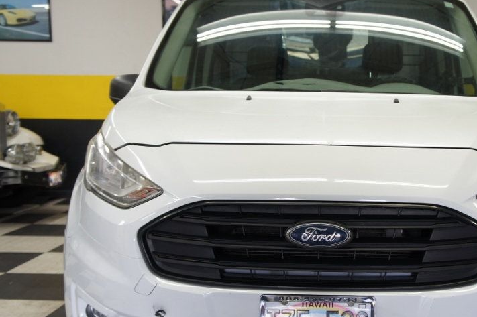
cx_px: 322
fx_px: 658
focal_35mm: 50
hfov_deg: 39.3
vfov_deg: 27.0
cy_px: 203
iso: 200
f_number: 4
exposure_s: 1/40
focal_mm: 23
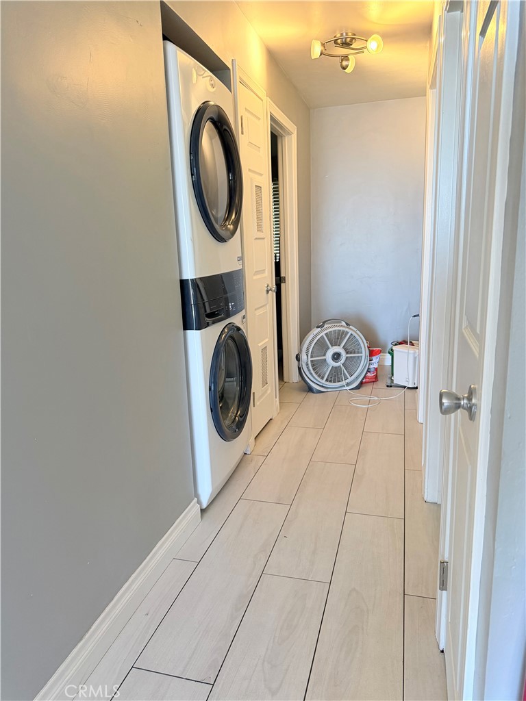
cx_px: 263
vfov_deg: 71.6
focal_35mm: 24
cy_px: 350
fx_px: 486
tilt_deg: -11.8
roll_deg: +2.0
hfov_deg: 56.8
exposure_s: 1/120
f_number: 1.78
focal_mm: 6.76
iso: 320
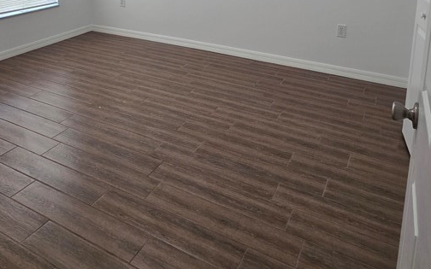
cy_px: -10
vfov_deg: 38.6
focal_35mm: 28
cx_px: 216
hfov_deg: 66.5
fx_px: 329
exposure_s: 1/120
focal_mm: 2.2
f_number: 1.9
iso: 125
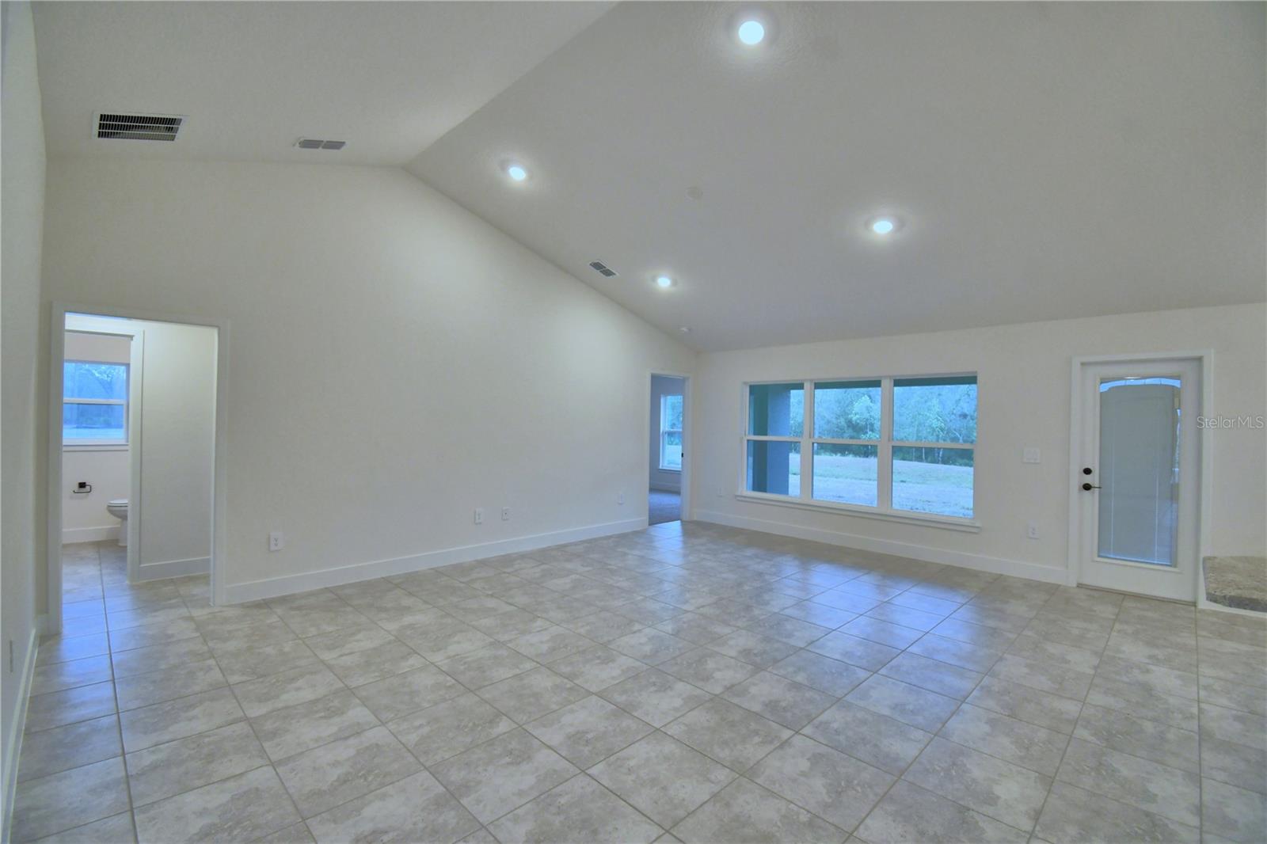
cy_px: 422
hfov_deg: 100.4
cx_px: 634
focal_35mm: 15
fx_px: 528
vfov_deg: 77.3
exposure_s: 1/50
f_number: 4.5
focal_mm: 10
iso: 400
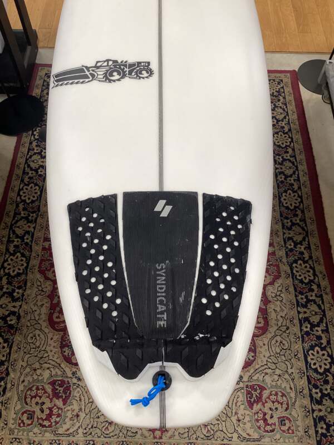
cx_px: 167
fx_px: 399
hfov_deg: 45.4
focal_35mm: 31
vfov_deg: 58.4
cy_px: 222
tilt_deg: -62.0
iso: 50
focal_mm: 3.3
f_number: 2.4
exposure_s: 1/50
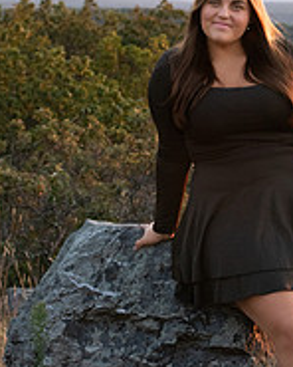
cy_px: 101
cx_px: 255
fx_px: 1778
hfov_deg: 9.4
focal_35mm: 164
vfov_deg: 11.7
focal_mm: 72
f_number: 7.1
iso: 2000
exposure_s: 1/200
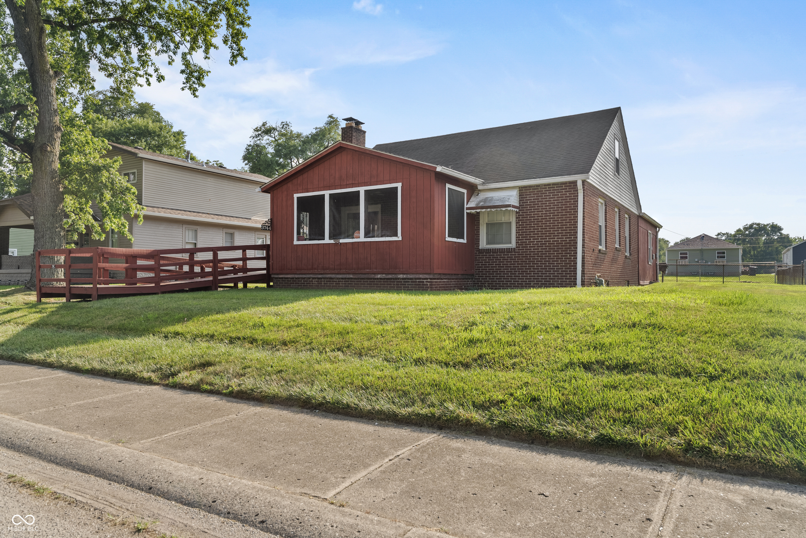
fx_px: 560
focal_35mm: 25
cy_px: 269
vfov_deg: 51.3
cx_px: 403
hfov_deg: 71.5
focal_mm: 25
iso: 100
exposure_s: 1/60
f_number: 8
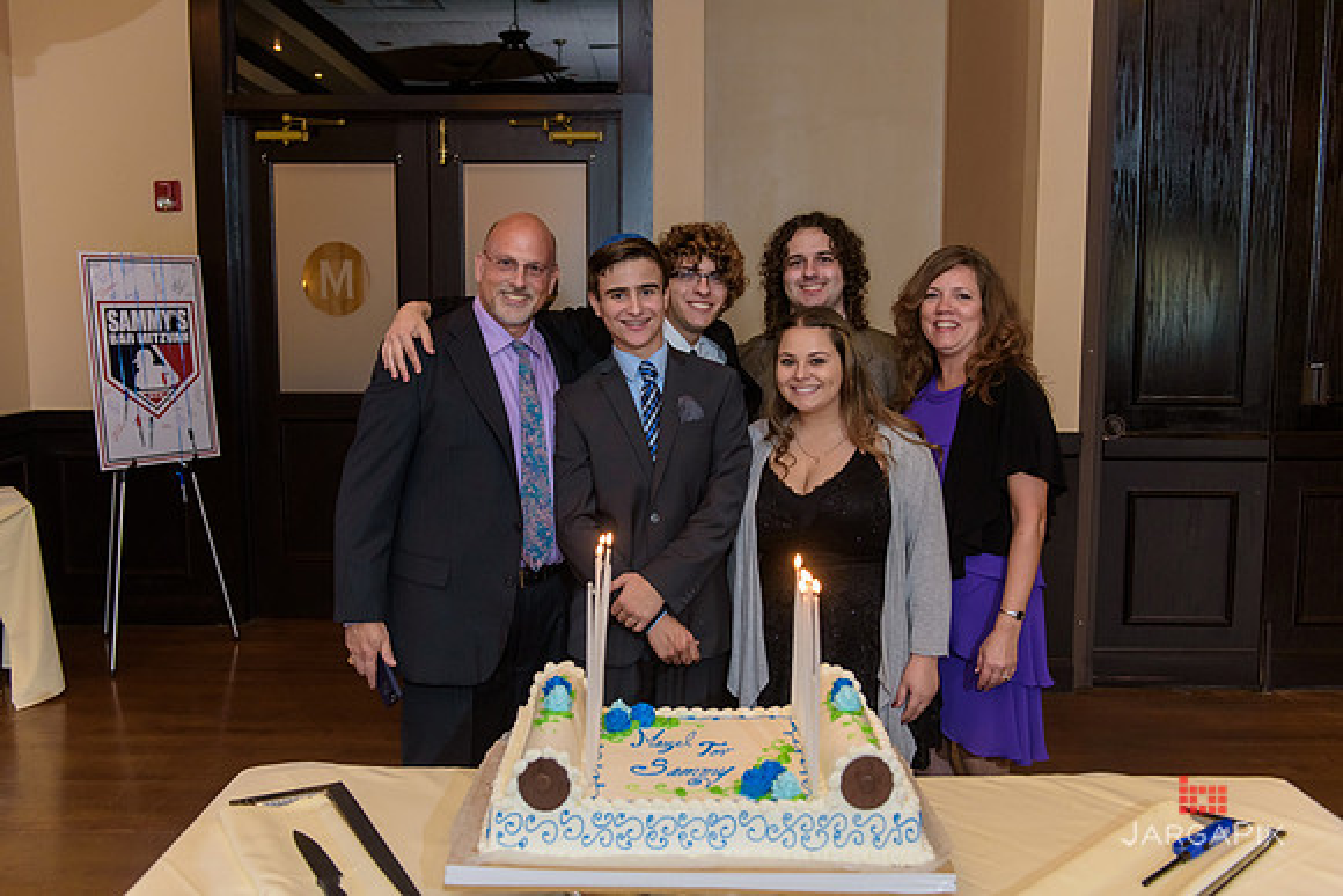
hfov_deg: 55.8
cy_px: 448
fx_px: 1269
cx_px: 672
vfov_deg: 38.9
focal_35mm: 34
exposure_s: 1/160
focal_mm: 34
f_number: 3.2
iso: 1600
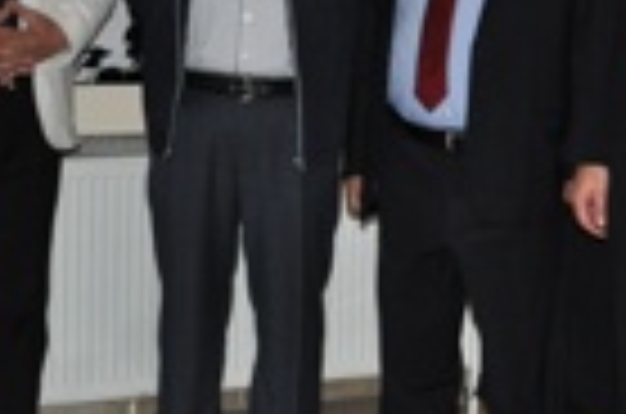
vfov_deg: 10.8
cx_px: 320
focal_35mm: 126
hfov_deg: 16.3
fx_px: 2186
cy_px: 58
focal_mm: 26
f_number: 4.2
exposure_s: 1/60
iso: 800
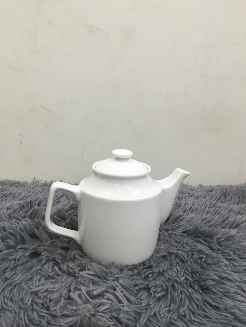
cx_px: 117
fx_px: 322
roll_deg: -1.6
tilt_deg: -12.9
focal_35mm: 34
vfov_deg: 53.9
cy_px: 149
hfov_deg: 41.8
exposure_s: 1/33
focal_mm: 3.3
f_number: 2.4
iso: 80
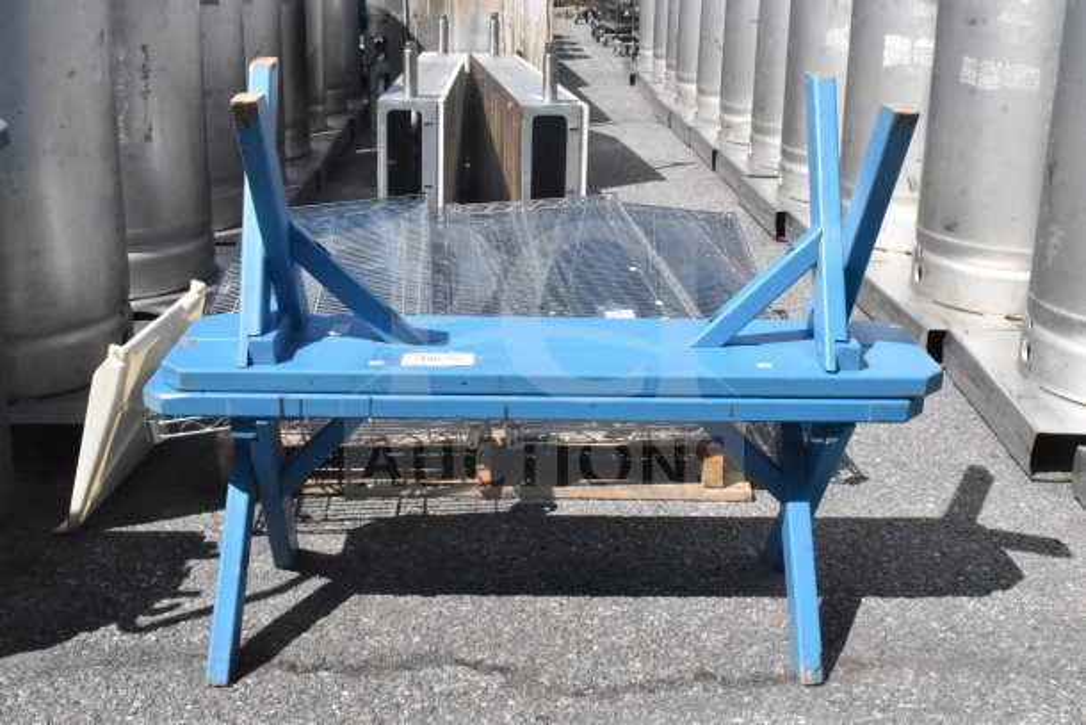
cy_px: 362
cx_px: 543
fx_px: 1267
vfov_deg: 31.9
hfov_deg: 46.4
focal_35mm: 42
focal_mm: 28
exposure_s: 1/2500
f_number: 25
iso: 6400
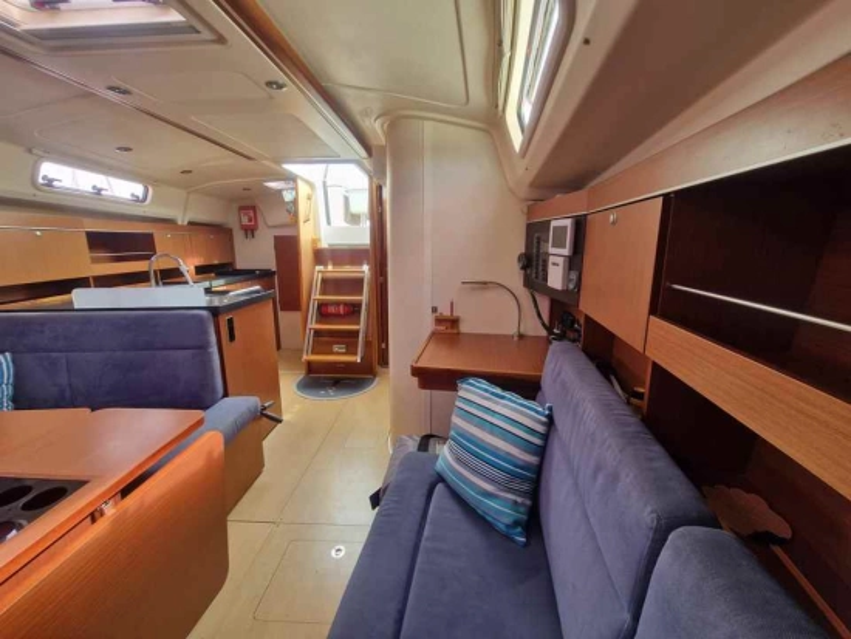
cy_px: 320
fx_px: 320
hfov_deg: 106.2
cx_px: 426
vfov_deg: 90.0
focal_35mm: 13
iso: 64
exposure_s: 1/50
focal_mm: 2.2
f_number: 2.2
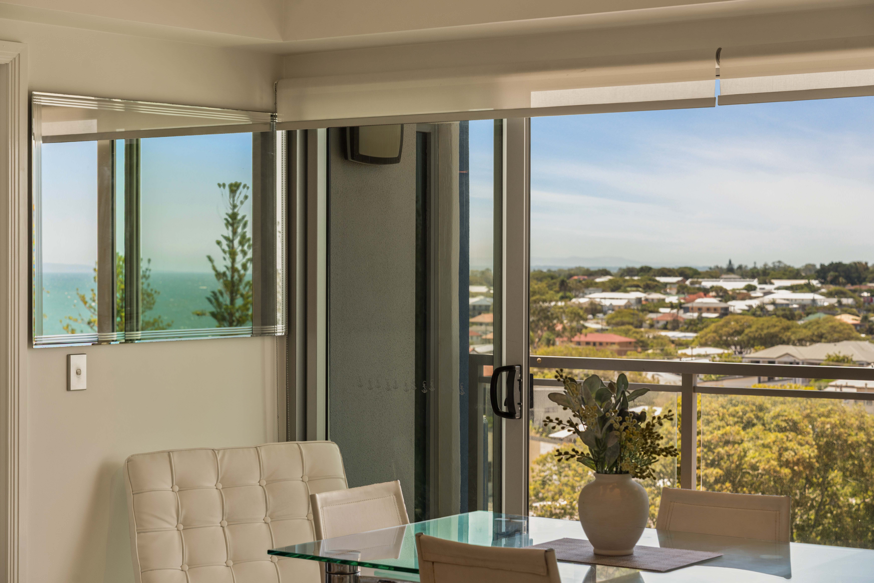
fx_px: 1821
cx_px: 437
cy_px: 292
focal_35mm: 75
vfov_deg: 18.2
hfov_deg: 27.0
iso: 200
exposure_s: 1/50
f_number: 8
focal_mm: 75
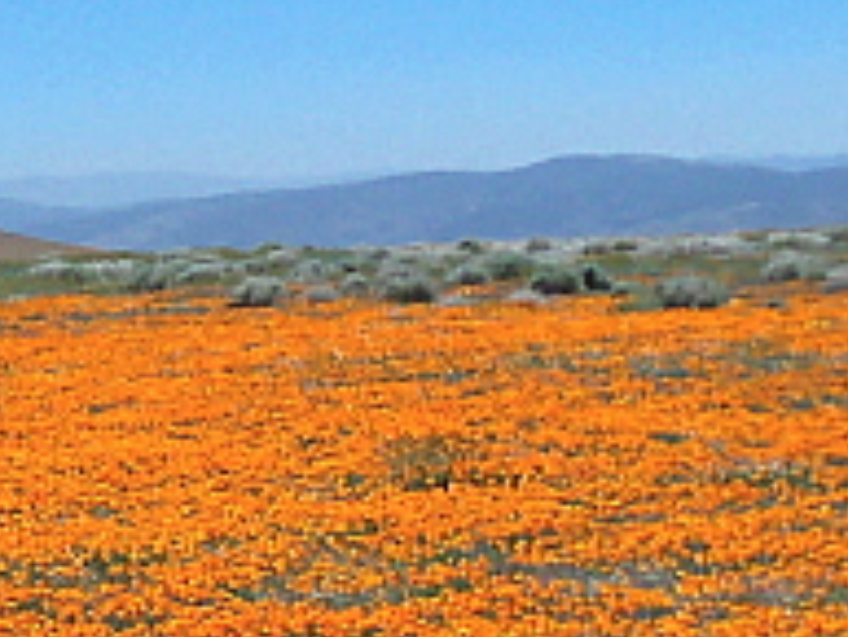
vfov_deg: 9.1
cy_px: 644
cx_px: -813
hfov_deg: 11.1
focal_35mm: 163
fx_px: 3996
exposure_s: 1/1000
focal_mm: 6.2
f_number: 3.5
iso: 64
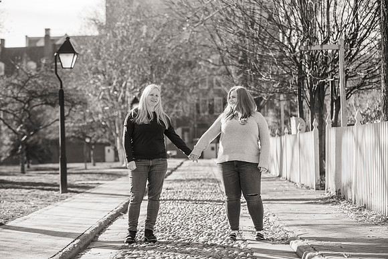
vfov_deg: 15.2
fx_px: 970
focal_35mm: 90
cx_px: 185
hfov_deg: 22.6
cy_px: 128
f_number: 3.2
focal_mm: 86
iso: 640
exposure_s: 1/4000
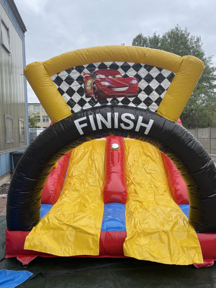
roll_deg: +1.5
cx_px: 112
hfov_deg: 51.3
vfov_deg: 65.3
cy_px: 149
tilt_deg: -2.3
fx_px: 225
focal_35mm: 27
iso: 32
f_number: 1.6
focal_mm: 4.2
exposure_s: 1/1575
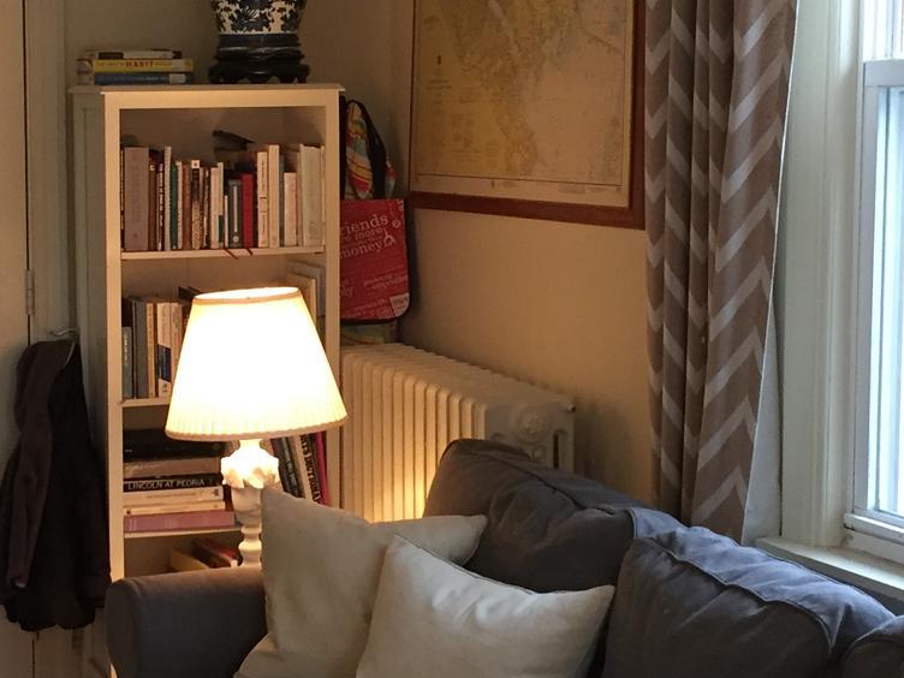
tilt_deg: -5.1
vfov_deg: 18.7
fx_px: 2063
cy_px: 326
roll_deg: +0.0
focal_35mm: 79
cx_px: 268
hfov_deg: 24.5
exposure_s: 1/30
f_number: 2.2
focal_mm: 4.15
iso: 125
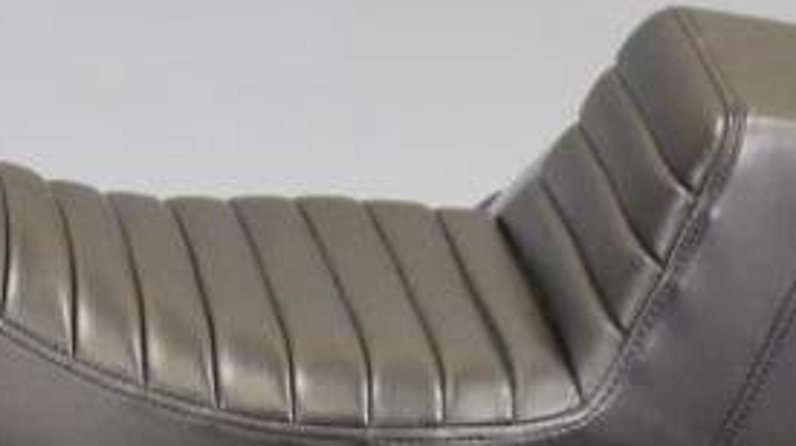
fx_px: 6996
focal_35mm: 332
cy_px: 416
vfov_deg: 3.6
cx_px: -504
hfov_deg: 6.4
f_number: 4.2
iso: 400
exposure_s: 1/13
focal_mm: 29
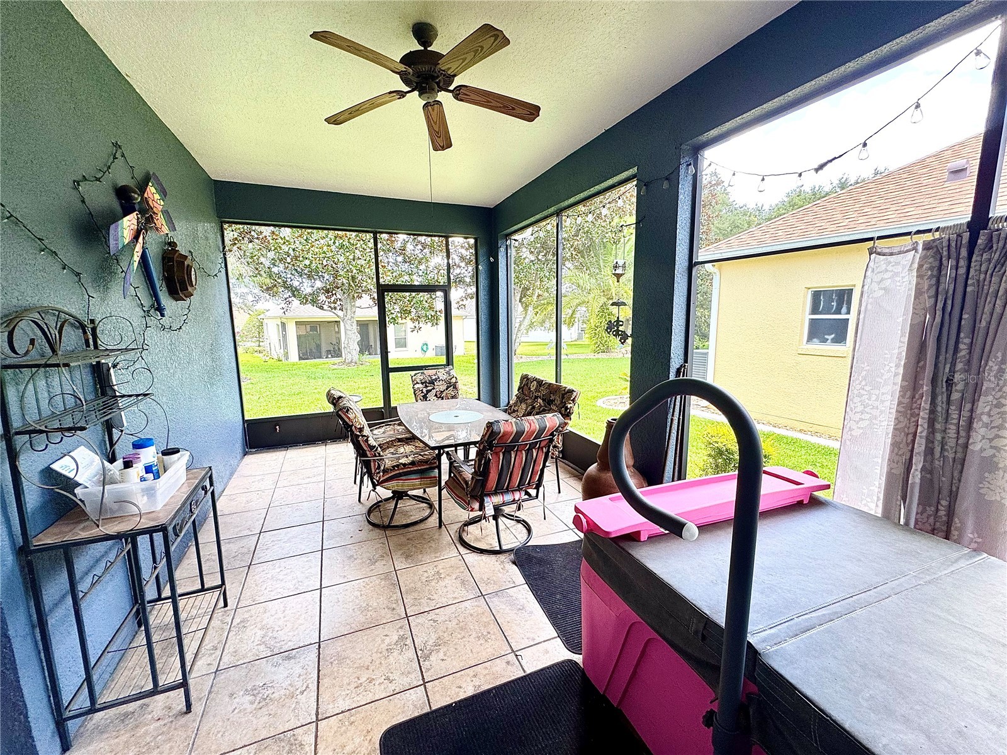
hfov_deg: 102.1
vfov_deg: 85.7
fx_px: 407
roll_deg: +0.6
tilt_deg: -9.4
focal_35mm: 14
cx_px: 504
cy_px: 378
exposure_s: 1/99
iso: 100
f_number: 2.2
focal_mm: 2.22
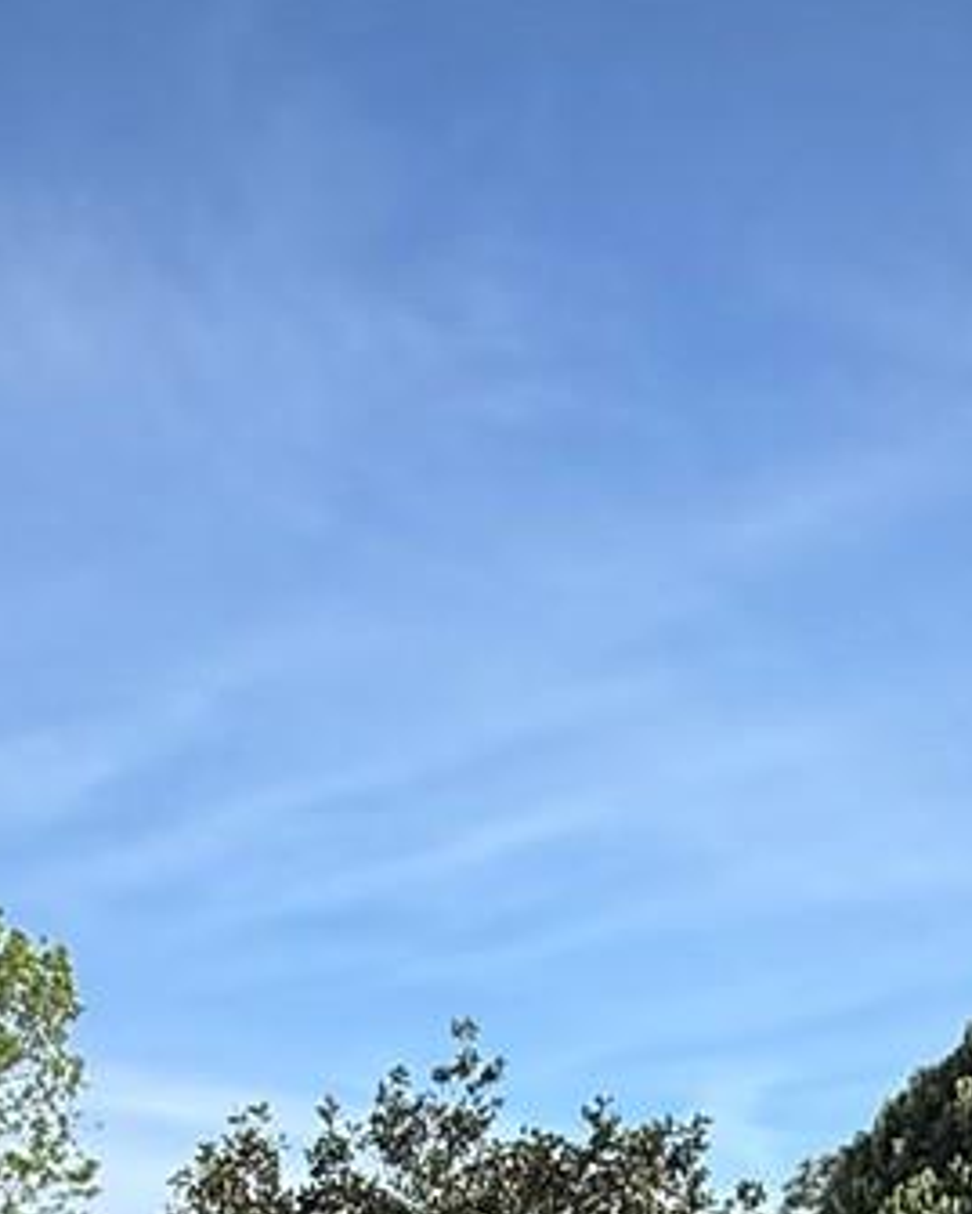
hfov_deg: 23.4
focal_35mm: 65
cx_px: 369
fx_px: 2336
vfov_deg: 24.0
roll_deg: +0.9
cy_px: 1738
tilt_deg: -0.3
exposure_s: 1/1848
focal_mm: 2.22
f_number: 2.2
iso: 50
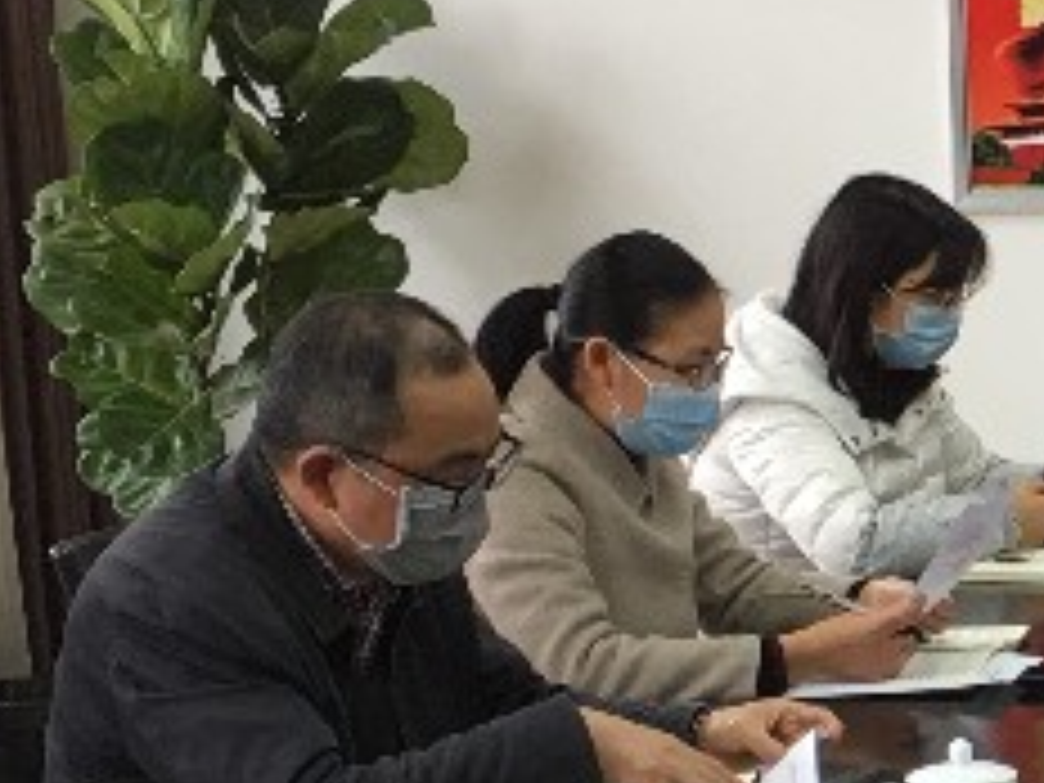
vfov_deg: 11.5
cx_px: 1652
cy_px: 684
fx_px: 3860
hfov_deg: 14.2
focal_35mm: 128
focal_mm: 4.15
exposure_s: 1/33
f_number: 2.2
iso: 40
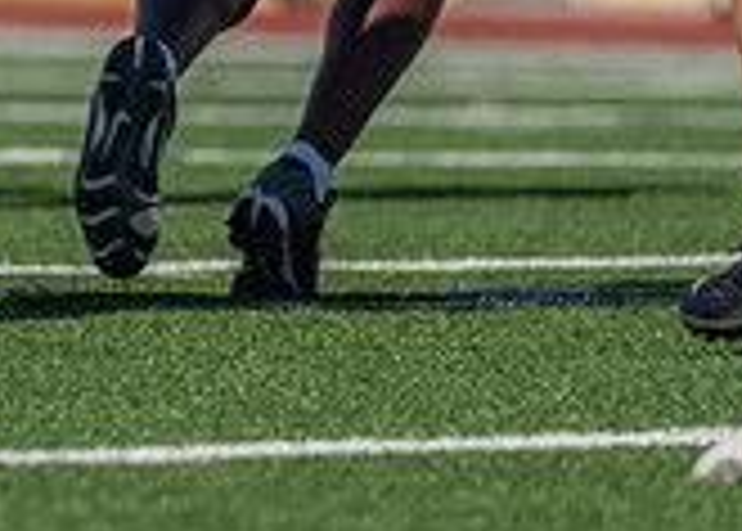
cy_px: -284
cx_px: -406
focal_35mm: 946
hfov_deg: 2.1
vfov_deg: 1.5
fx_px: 19944
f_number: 2.8
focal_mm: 200
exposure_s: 1/3200
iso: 100
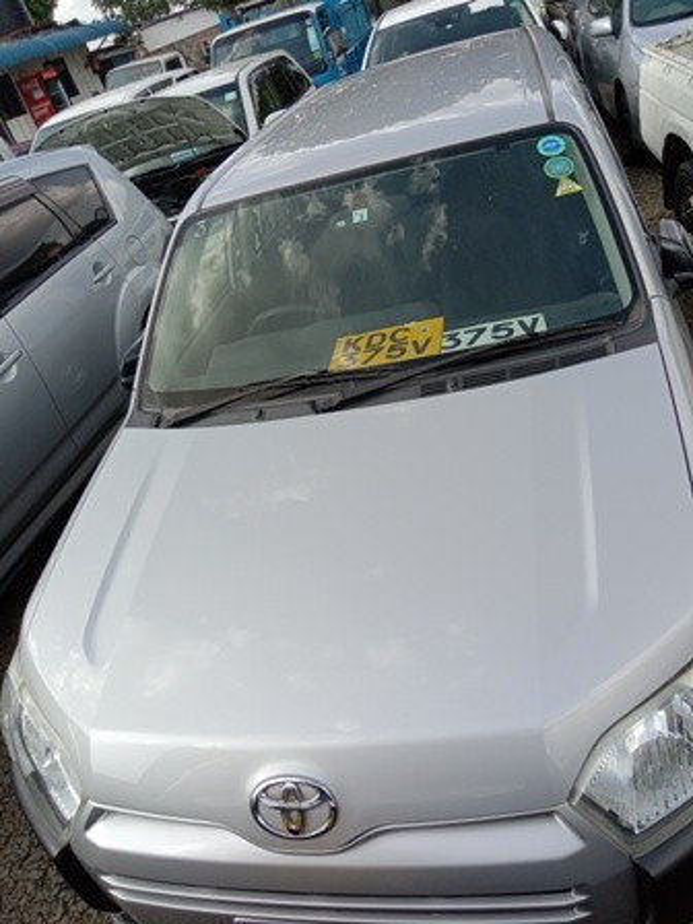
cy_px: 462
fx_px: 694
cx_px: 346
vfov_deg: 67.3
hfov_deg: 53.1
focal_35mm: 26
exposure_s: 1/461
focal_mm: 3.65
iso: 100
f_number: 2.2
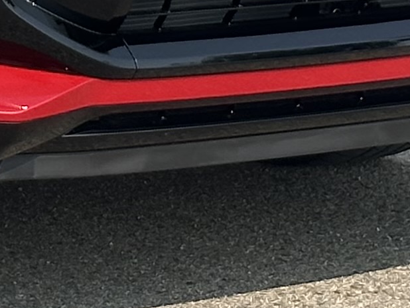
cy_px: -432
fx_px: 3709
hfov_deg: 6.2
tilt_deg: -1.4
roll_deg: -2.5
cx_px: -366
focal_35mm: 313
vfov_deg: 4.6
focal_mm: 6.86
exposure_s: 1/2597
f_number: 1.78
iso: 64
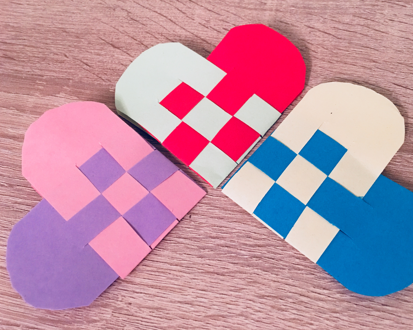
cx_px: 219
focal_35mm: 31
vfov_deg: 47.1
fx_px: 379
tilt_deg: -61.5
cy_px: 164
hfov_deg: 57.1
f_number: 2.2
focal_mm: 4.15
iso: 125
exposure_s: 1/8
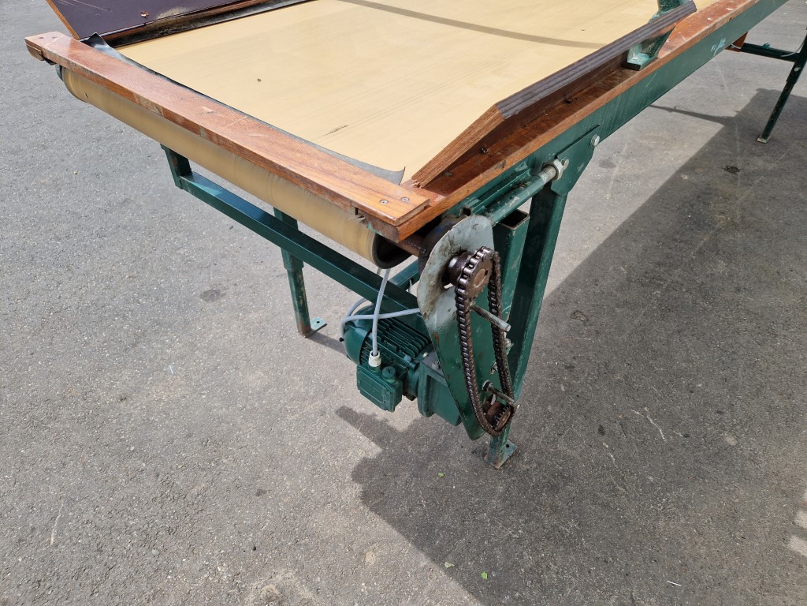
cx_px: 404
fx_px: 536
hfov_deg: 73.9
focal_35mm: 23
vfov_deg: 58.9
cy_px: 303
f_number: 1.8
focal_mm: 5.4
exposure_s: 1/948
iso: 50
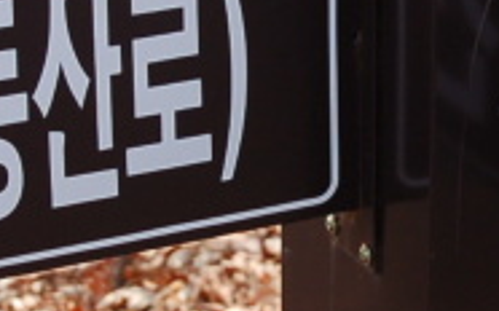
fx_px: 3656
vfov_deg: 4.9
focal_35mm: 269
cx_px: 421
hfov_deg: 7.8
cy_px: 79
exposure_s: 1/160
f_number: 6.3
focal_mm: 32
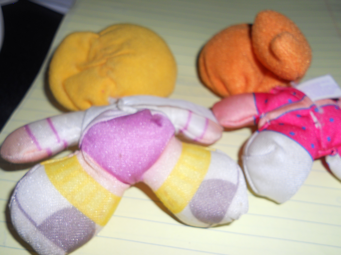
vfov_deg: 44.2
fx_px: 315
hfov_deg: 56.8
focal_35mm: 32
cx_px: 170
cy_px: 128
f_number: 8.8
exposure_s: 1/25
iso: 80
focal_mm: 5.8
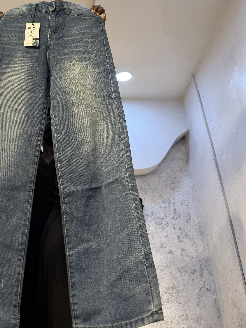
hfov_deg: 33.2
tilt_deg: +39.0
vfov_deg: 40.9
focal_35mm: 43
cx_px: 75
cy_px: 40
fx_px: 407
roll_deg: +2.0
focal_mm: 6.76
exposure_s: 1/100
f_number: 1.78
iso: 64
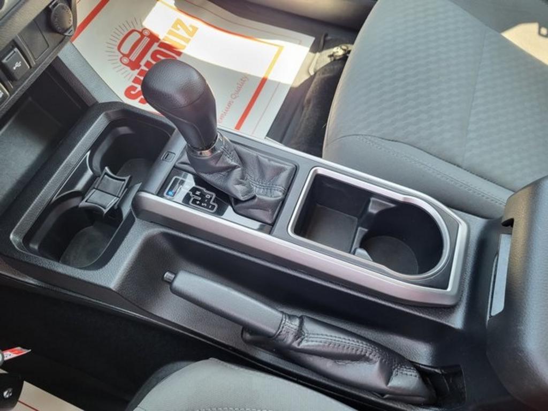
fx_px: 412
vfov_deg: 53.1
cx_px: 274
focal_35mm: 26
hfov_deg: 67.3
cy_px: 206
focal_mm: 5.4
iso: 125
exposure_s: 1/120
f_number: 1.8
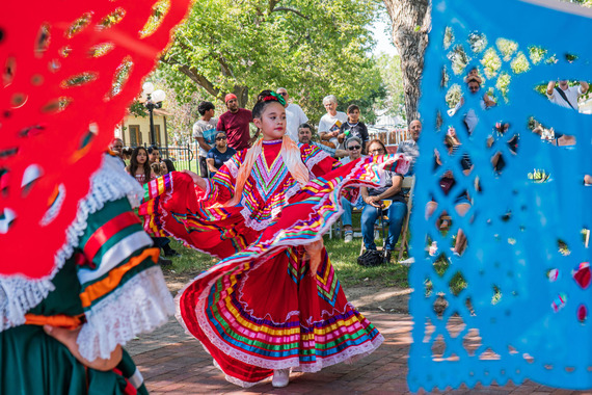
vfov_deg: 21.4
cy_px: 198
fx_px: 1046
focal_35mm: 64
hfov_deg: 31.6
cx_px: 303
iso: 200
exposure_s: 1/250
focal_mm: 38
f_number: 5.6
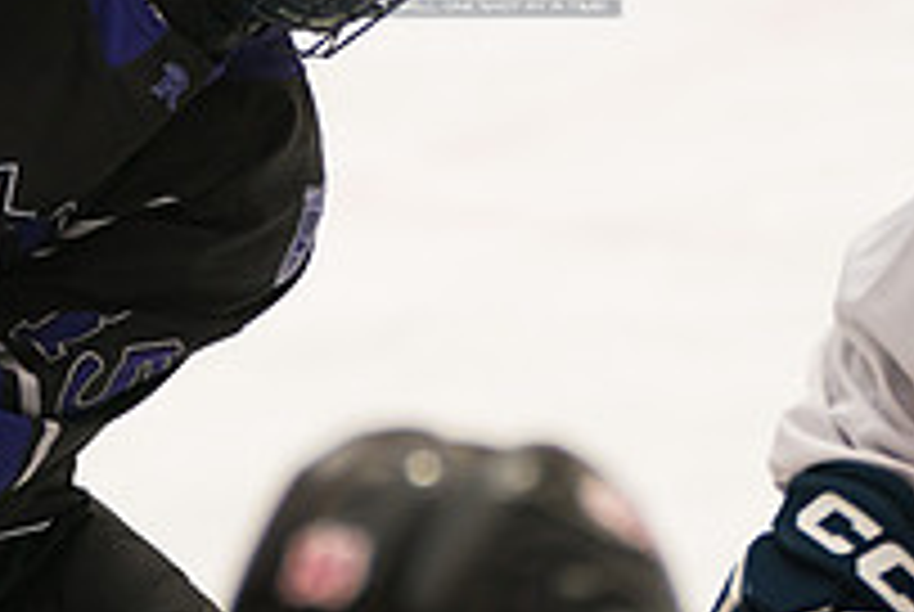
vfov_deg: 2.6
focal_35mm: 531
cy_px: -52
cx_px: 432
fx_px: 13501
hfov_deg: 3.9
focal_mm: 186
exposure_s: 1/1250
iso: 2000
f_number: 3.2
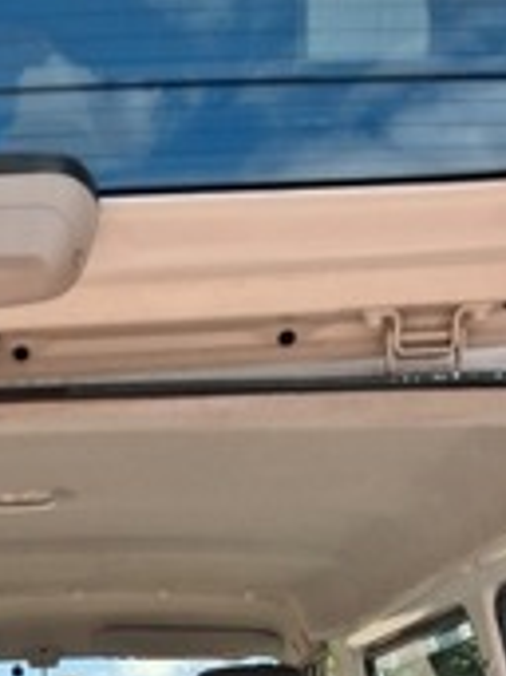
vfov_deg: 17.4
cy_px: 1166
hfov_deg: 15.3
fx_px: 1854
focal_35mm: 95
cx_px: 28
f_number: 1.8
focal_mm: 4
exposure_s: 1/568
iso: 25
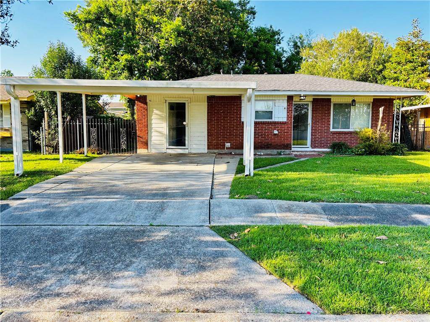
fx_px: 323
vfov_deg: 53.1
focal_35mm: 26
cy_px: 161
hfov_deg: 67.3
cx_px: 215
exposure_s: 1/321
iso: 50
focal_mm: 5.96
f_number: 1.6
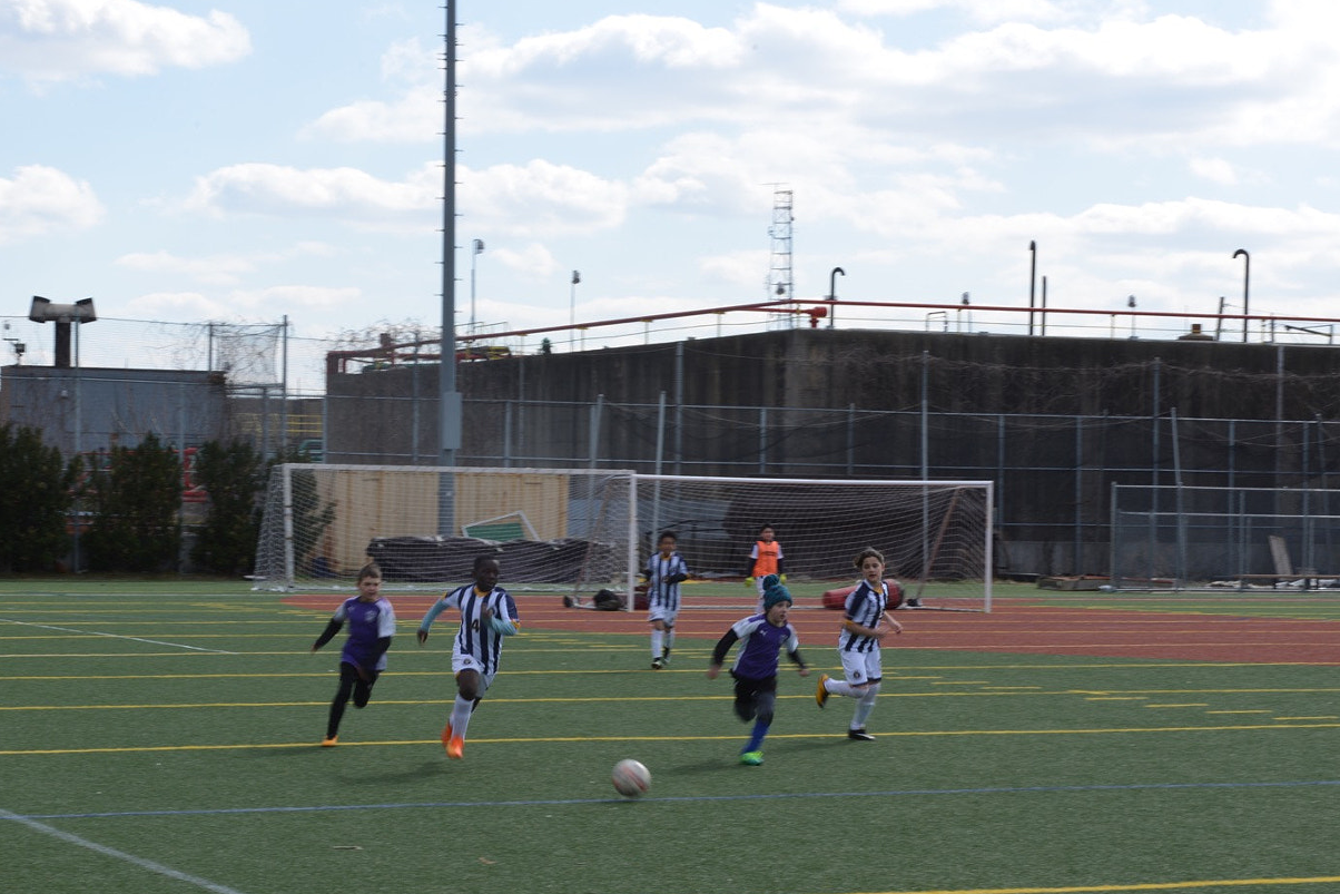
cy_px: 587
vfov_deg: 14.7
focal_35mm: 93
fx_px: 3462
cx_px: 513
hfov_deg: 21.9
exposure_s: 1/50
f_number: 22
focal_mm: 70
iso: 160
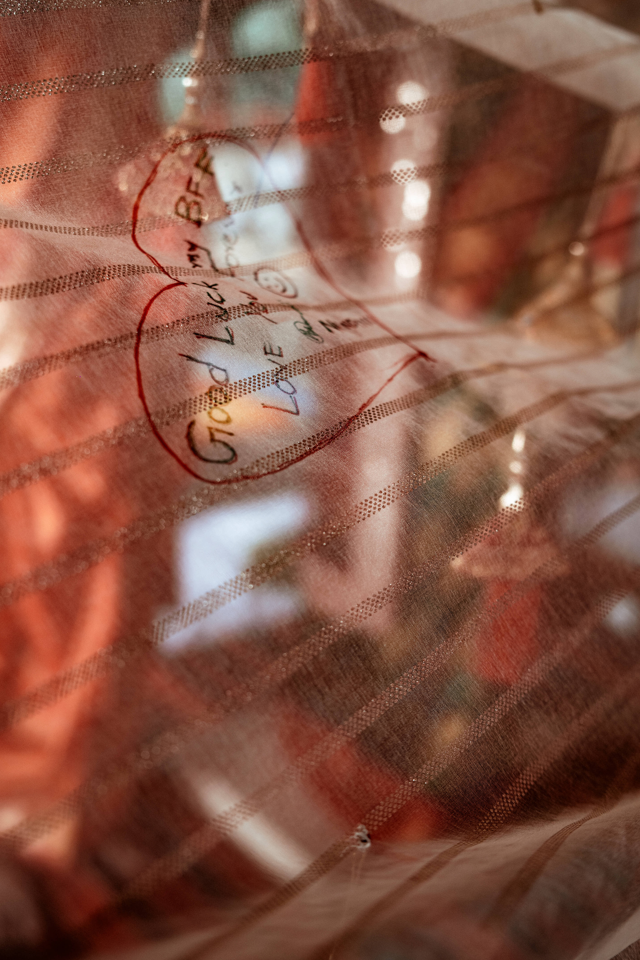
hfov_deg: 35.0
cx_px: 304
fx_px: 1013
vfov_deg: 50.7
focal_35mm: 38
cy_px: 460
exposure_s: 1/640
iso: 800
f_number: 3.2
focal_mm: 35
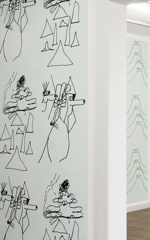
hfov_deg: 16.4
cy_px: 127
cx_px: 172
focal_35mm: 77
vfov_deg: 26.8
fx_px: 504
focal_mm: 25
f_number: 8
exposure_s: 1/5
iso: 100
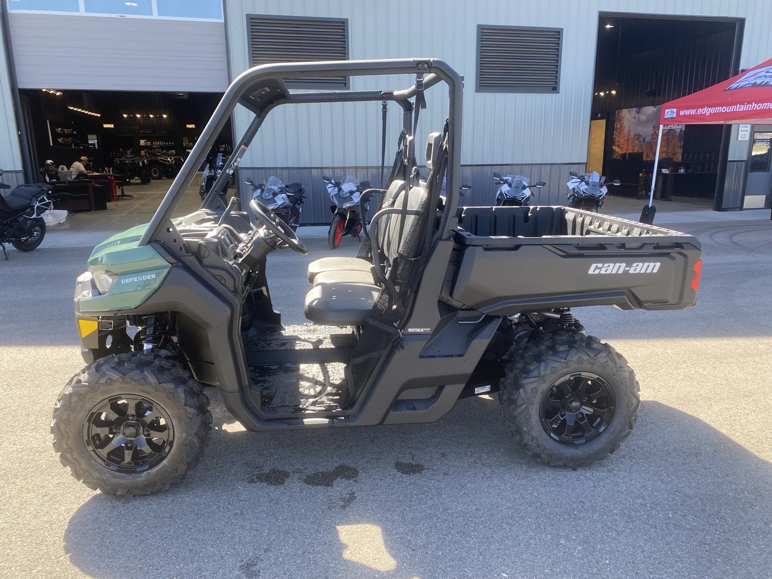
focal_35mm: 26
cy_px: 290
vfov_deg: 53.1
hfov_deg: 67.3
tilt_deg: -12.3
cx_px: 386
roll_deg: +2.3
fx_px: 580
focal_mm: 4.25
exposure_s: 1/299
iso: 32
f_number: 1.8
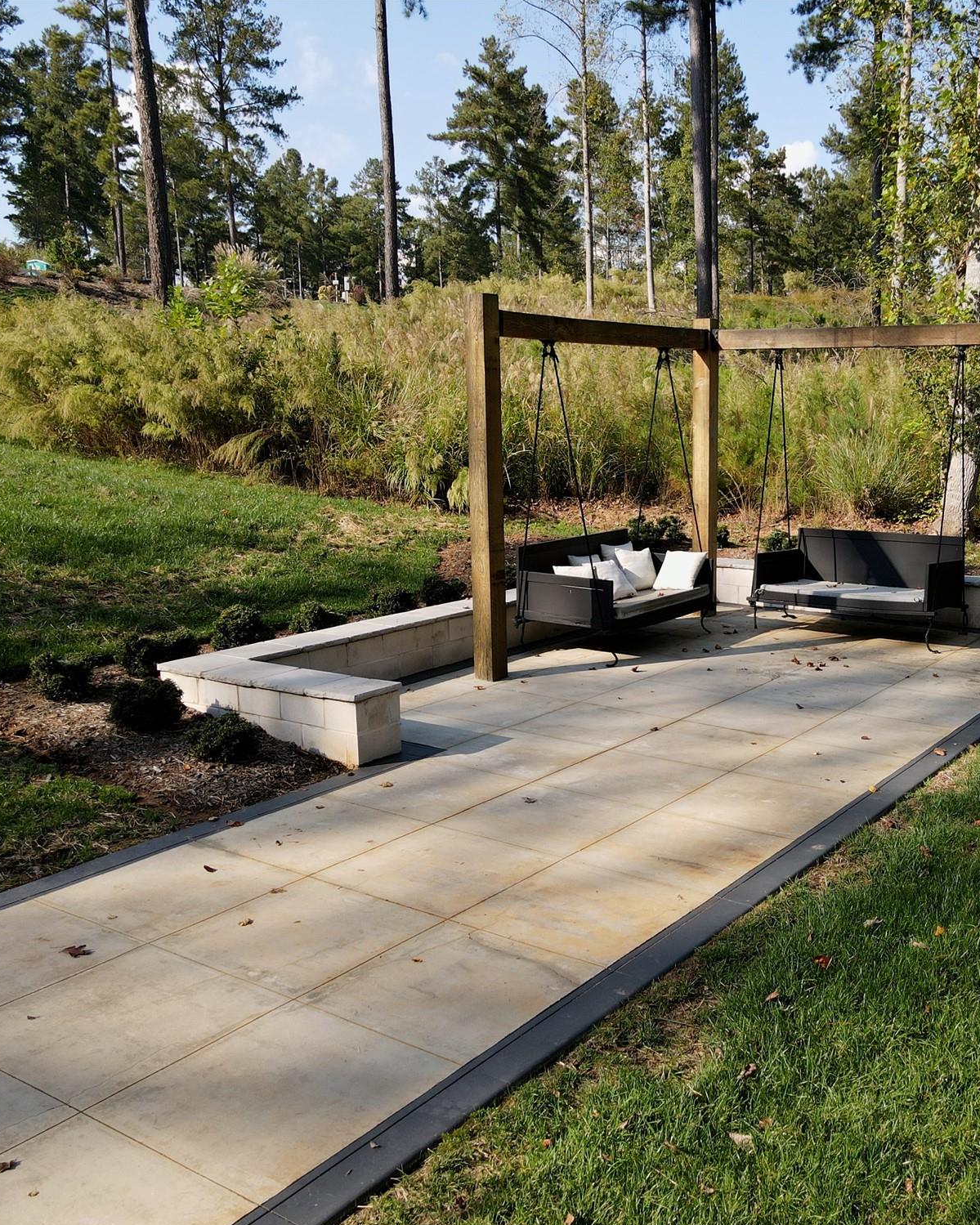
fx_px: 1160
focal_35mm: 32
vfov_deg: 55.7
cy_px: 626
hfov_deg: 45.2
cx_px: 642
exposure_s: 1/320
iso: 100
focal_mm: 4.5
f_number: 2.8
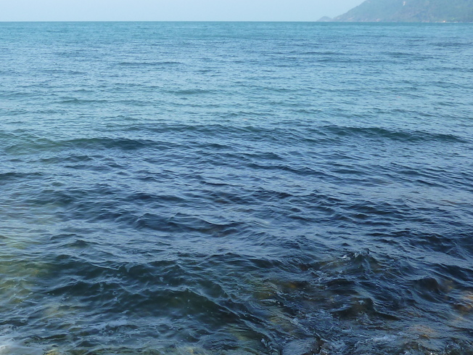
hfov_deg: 39.8
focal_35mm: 46
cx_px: 104
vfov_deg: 31.5
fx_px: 629
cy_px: 205
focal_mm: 4.1
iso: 125
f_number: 4
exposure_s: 1/400
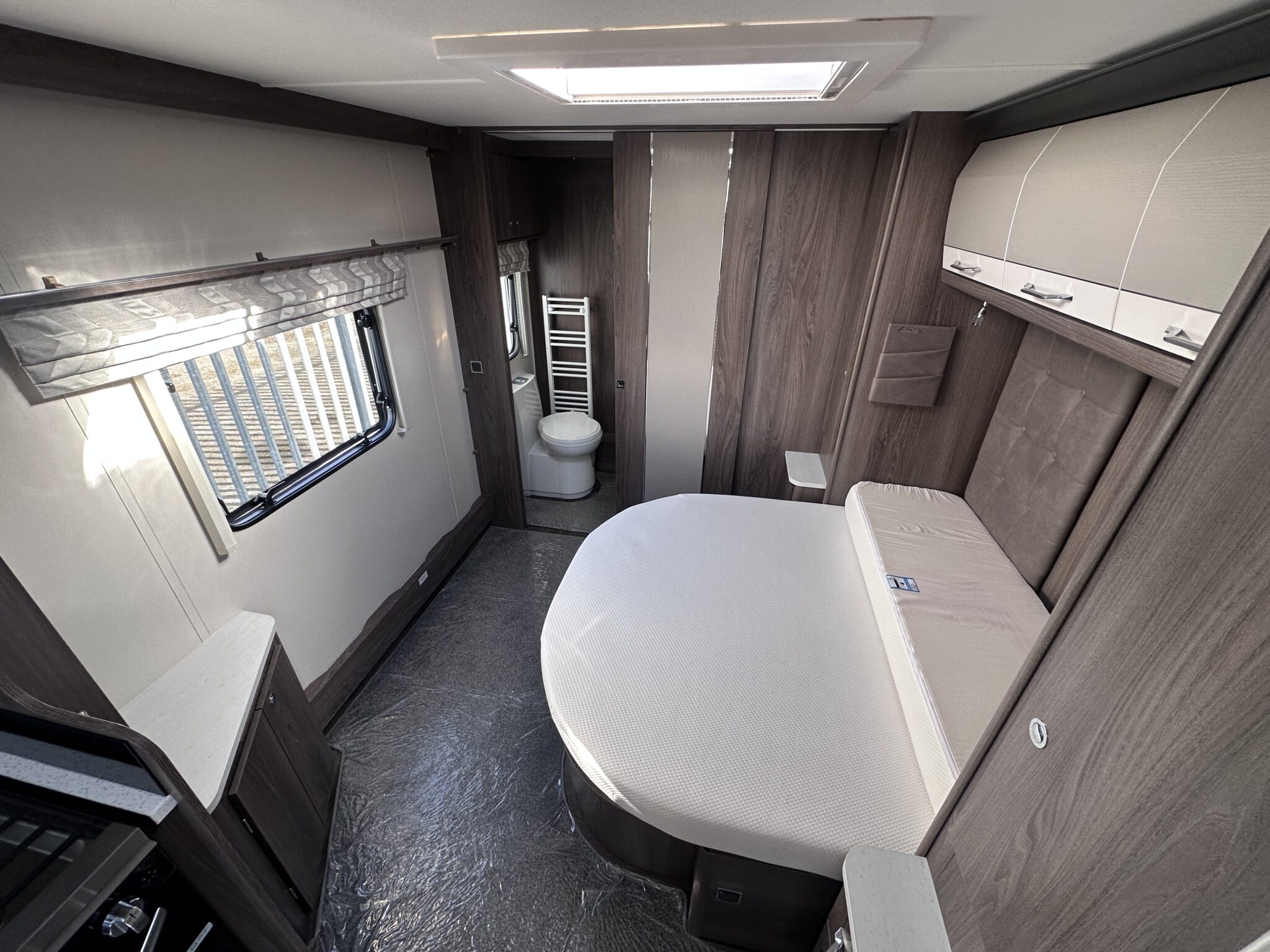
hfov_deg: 102.1
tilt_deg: -26.9
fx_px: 514
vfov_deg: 85.7
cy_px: 476
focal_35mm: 14
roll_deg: -1.1
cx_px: 635
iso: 80
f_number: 2.2
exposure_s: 1/99
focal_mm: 2.22
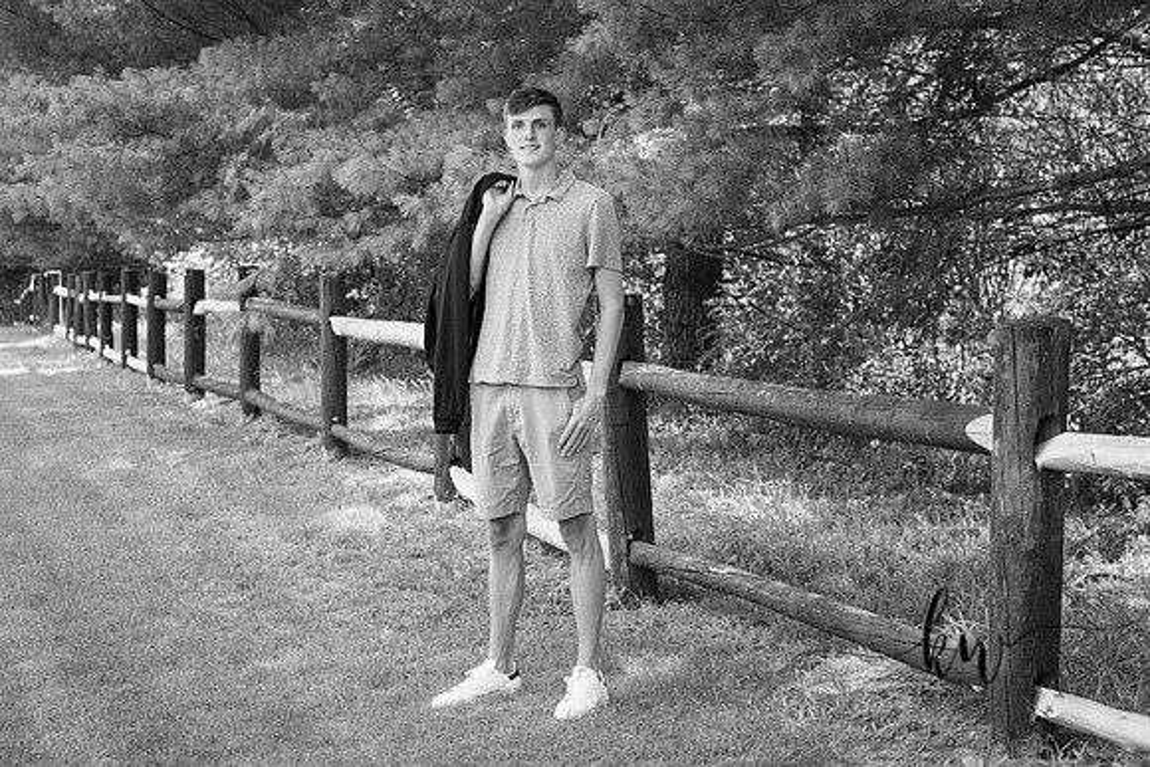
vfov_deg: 19.5
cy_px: 384
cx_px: 575
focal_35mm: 70
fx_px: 2237
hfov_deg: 28.8
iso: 500
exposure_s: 1/200
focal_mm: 70
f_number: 6.3
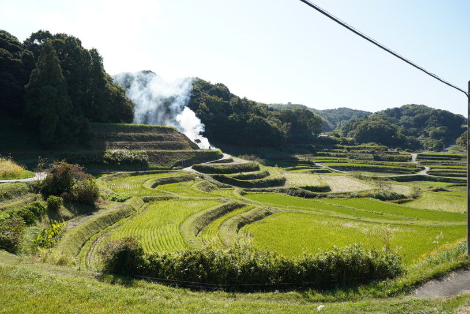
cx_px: 235
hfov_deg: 63.6
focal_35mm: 29
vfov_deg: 45.0
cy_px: 157
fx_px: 379
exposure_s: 1/160
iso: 100
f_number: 8
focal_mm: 29
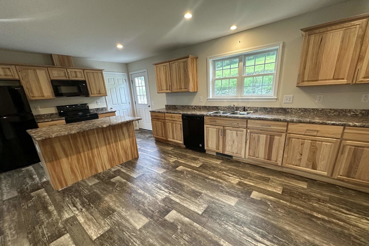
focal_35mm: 15
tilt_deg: -16.1
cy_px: 138
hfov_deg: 100.4
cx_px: 188
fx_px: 154
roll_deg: +2.9
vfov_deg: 77.0
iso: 200
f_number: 2.2
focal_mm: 2.22
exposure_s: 1/60
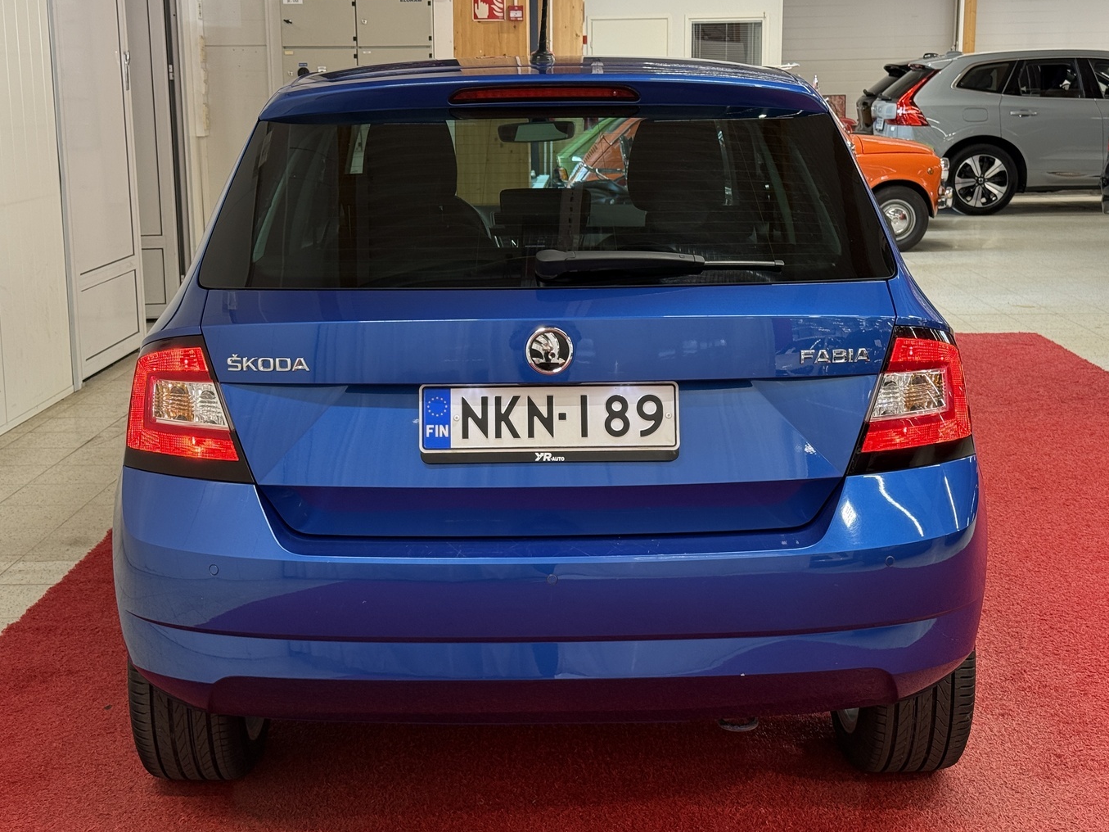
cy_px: 392
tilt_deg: -9.7
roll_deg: +0.7
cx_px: 543
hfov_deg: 37.5
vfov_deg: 28.6
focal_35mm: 51
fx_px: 1634
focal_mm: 6.76
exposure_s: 1/60
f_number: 1.78
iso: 125
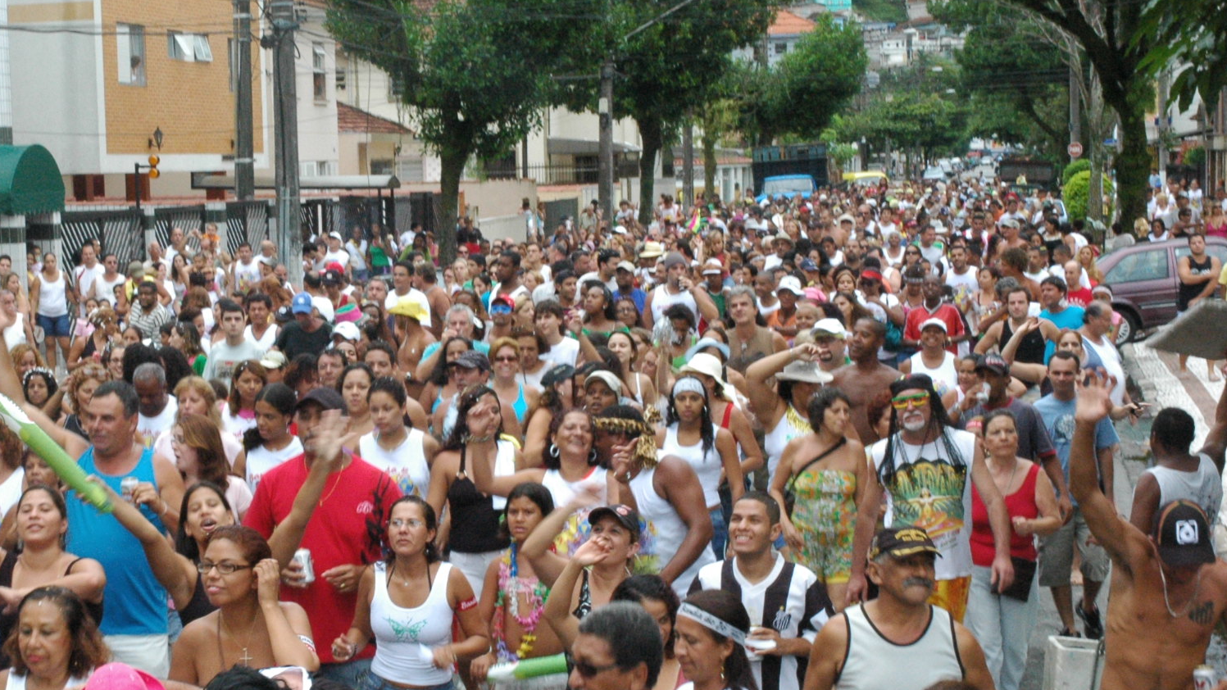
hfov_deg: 28.7
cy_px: 410
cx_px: 319
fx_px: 2368
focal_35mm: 73
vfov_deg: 16.6
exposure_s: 1/50
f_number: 20
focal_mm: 31
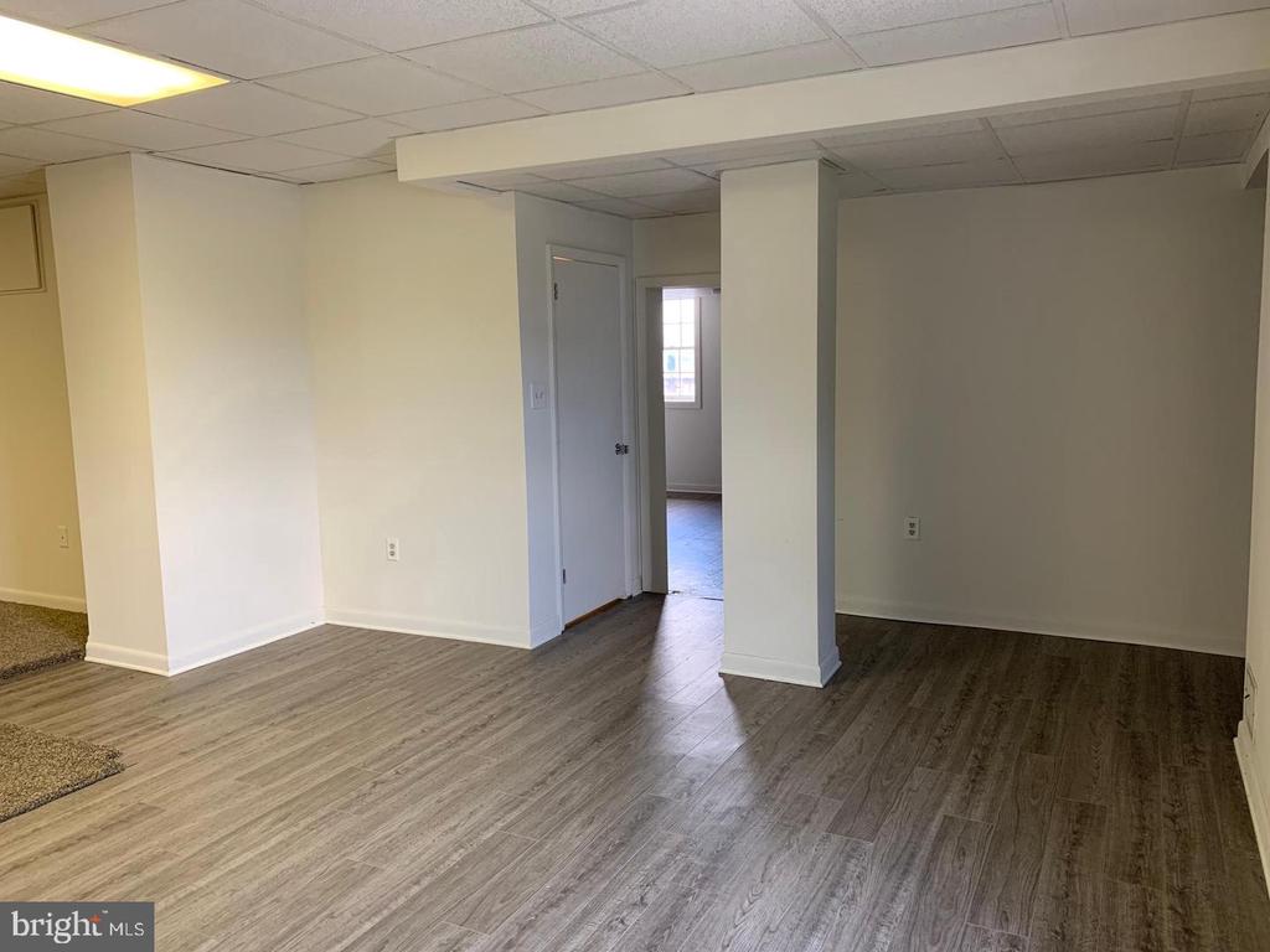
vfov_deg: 53.1
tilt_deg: -6.9
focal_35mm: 26
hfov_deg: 67.3
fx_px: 954
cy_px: 476
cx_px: 635
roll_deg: +1.3
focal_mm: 4.25
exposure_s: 1/60
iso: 100
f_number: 1.8
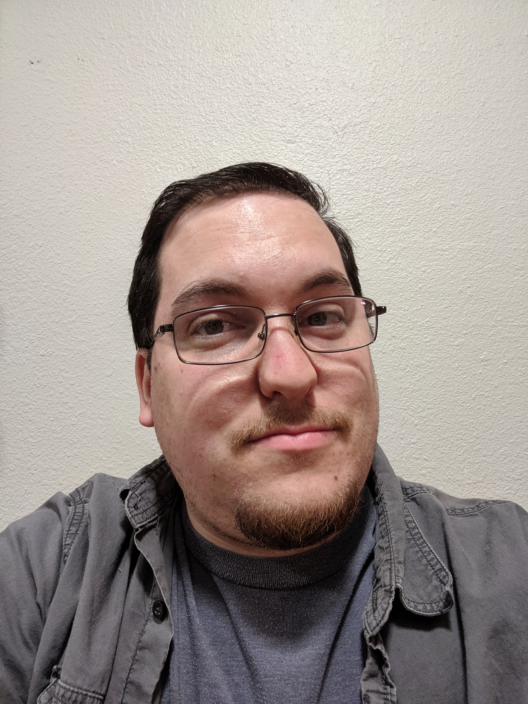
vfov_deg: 69.4
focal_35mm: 25
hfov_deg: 54.9
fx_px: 508
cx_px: 264
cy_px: 352
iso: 365
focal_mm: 3.38
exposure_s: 1/20
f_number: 2.4
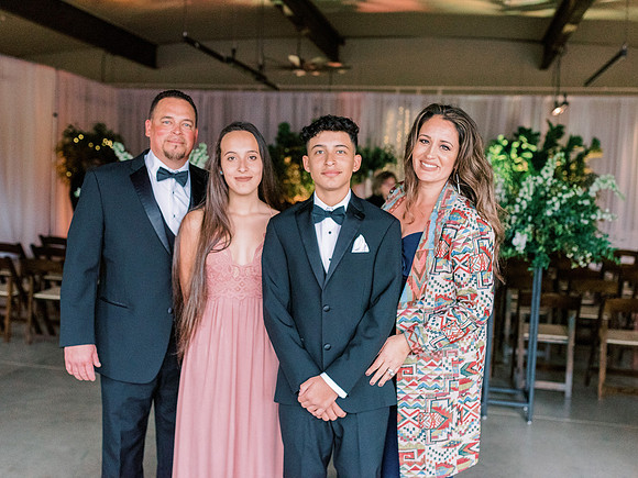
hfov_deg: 49.2
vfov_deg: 37.9
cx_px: 322
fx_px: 697
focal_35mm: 38
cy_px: 239
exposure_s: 1/640
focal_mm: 35
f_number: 2.5
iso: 2500
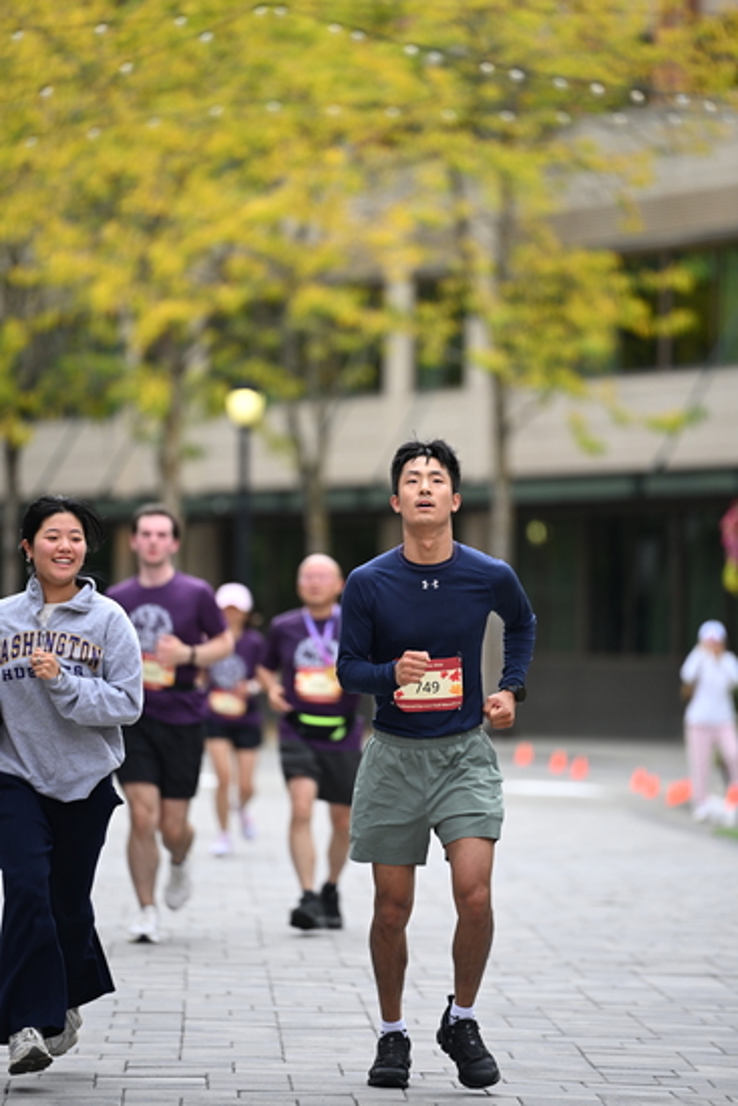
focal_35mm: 200
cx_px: 369
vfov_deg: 10.3
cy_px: 553
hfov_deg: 6.9
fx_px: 6146
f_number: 2.8
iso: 640
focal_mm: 200
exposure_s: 1/2000
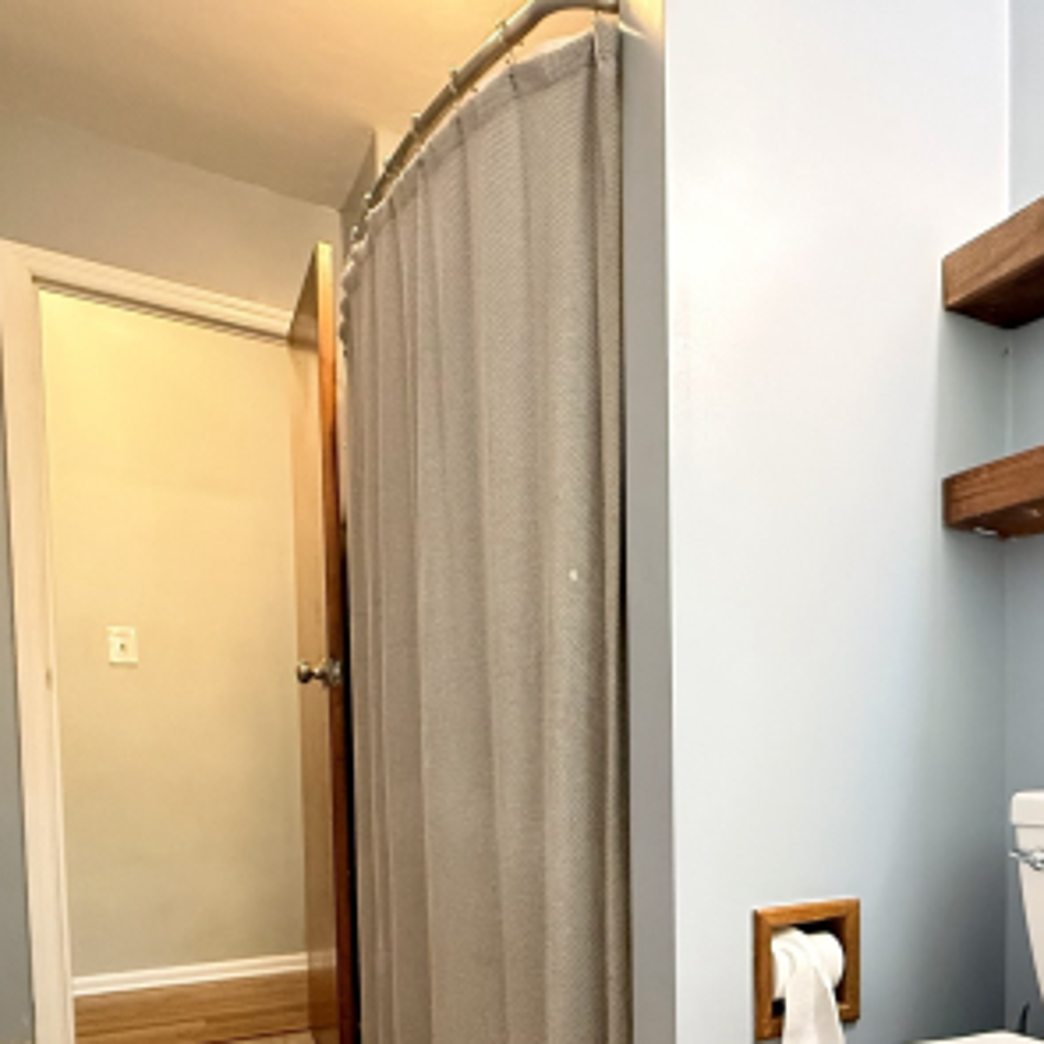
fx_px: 955
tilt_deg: -2.7
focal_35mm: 28
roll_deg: +0.0
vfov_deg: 54.0
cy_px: 810
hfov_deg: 52.8
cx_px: 865
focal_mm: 2.22
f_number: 2.2
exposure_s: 1/60
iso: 640
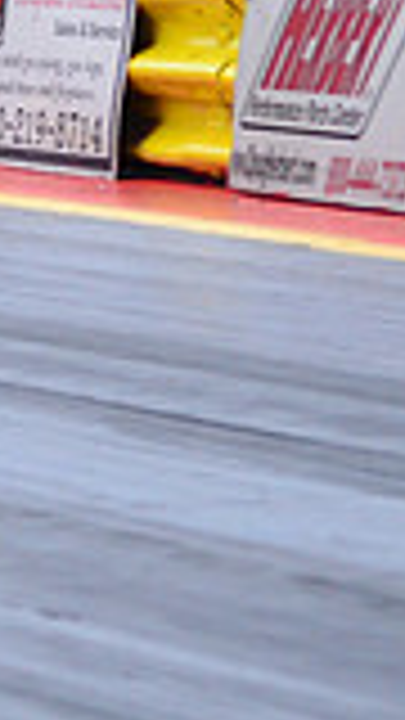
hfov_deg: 2.9
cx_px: -868
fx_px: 7789
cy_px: -90
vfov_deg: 5.3
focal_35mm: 408
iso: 1000
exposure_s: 1/400
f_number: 5
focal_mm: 72
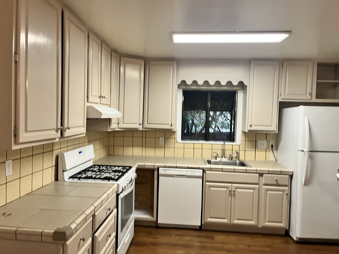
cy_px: 127
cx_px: 170
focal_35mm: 26
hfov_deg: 67.3
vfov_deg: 53.1
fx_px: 255
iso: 125
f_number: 1.6
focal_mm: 5.1
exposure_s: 1/60
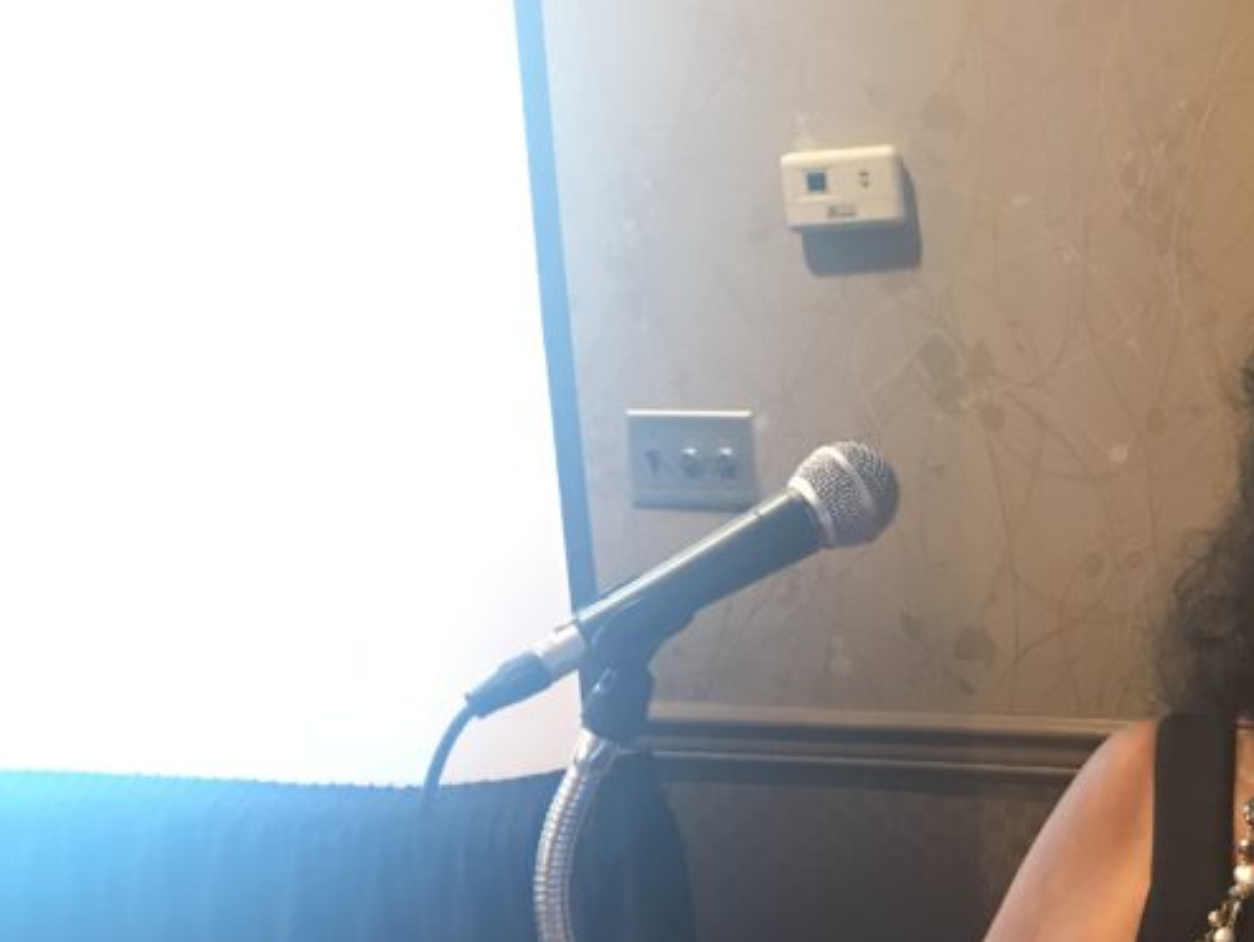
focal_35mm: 58
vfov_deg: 25.3
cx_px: 1208
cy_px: 477
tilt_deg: -9.6
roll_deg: +2.0
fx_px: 2102
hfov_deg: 31.1
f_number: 1.8
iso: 100
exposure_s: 1/11
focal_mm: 3.99
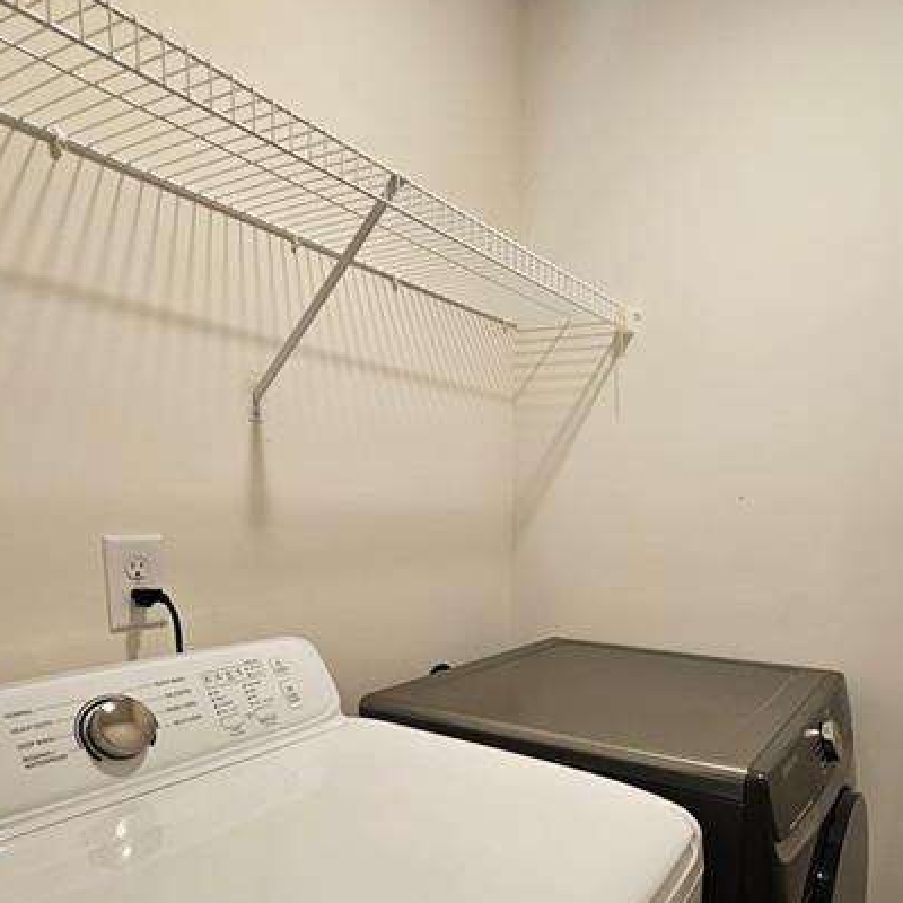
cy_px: 614
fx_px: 679
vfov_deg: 65.2
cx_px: 555
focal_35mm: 23
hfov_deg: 66.4
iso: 100
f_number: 2.2
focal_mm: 2.2
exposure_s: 1/60
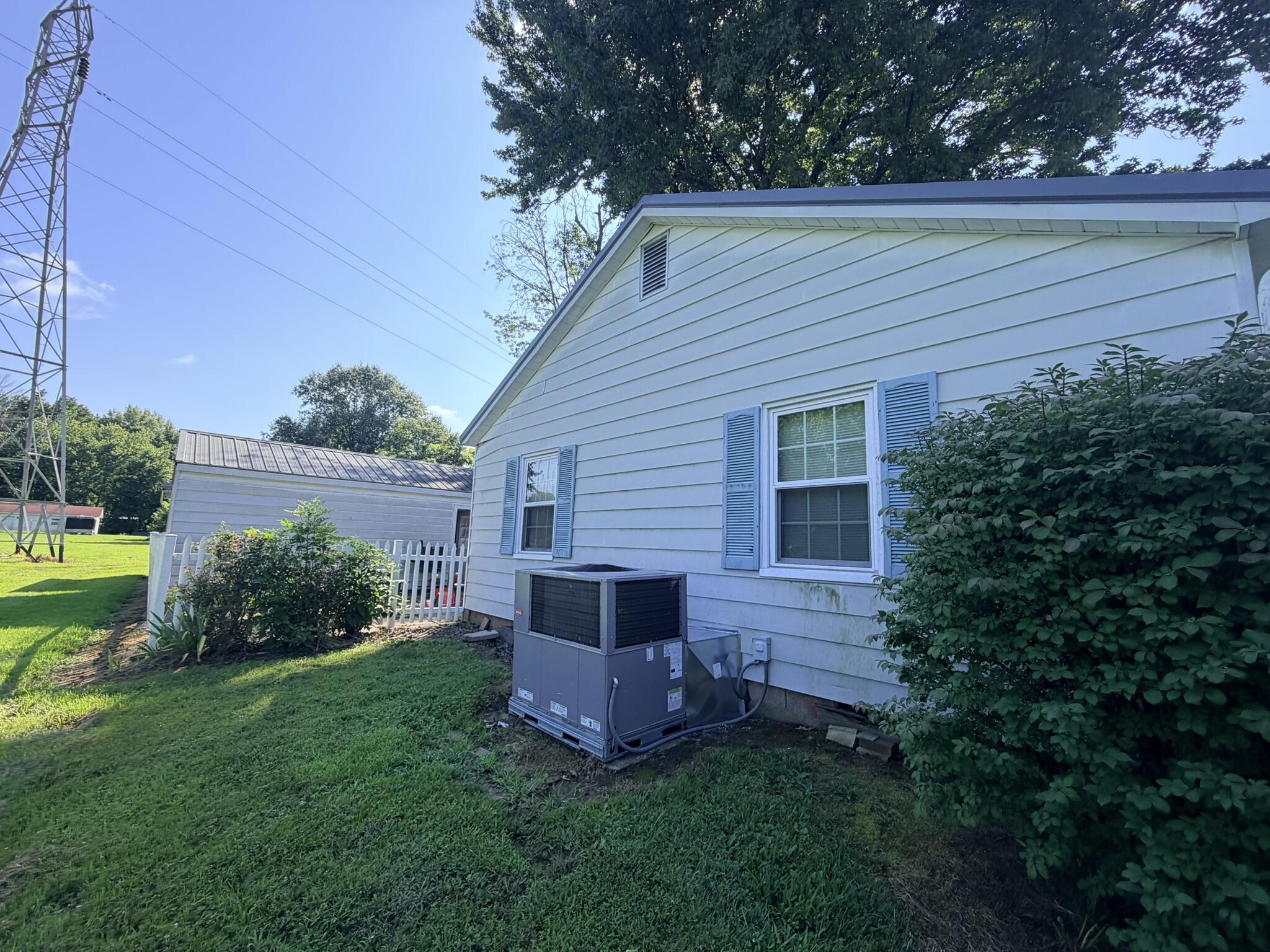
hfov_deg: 102.1
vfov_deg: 85.7
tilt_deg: +9.0
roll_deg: -1.6
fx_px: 514
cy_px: 476
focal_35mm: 14
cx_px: 635
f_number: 2.2
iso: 40
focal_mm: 2.22
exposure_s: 1/540
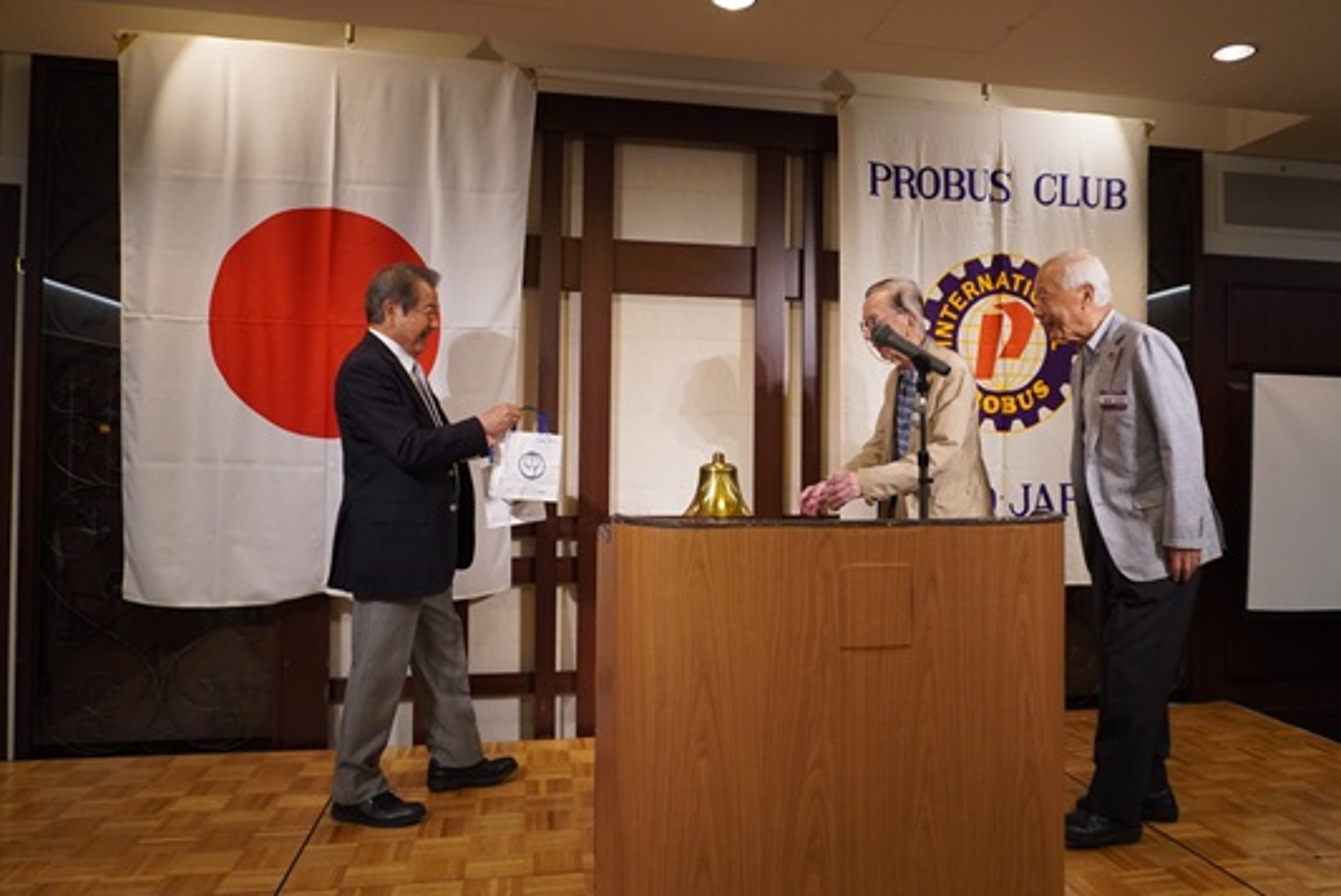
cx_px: 745
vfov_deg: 48.0
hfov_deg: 67.2
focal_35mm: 27
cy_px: 420
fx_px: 1006
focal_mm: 16
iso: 1250
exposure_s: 1/160
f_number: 4
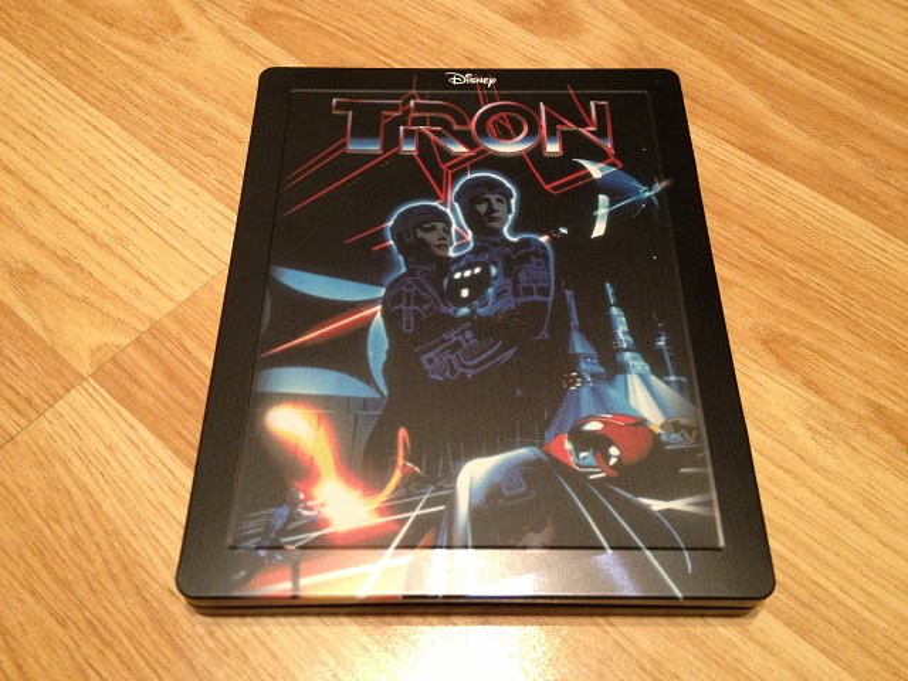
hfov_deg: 52.6
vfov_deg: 40.7
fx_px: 918
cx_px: 454
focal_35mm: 35
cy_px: 340
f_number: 2.4
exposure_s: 1/20
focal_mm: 4.28
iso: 250
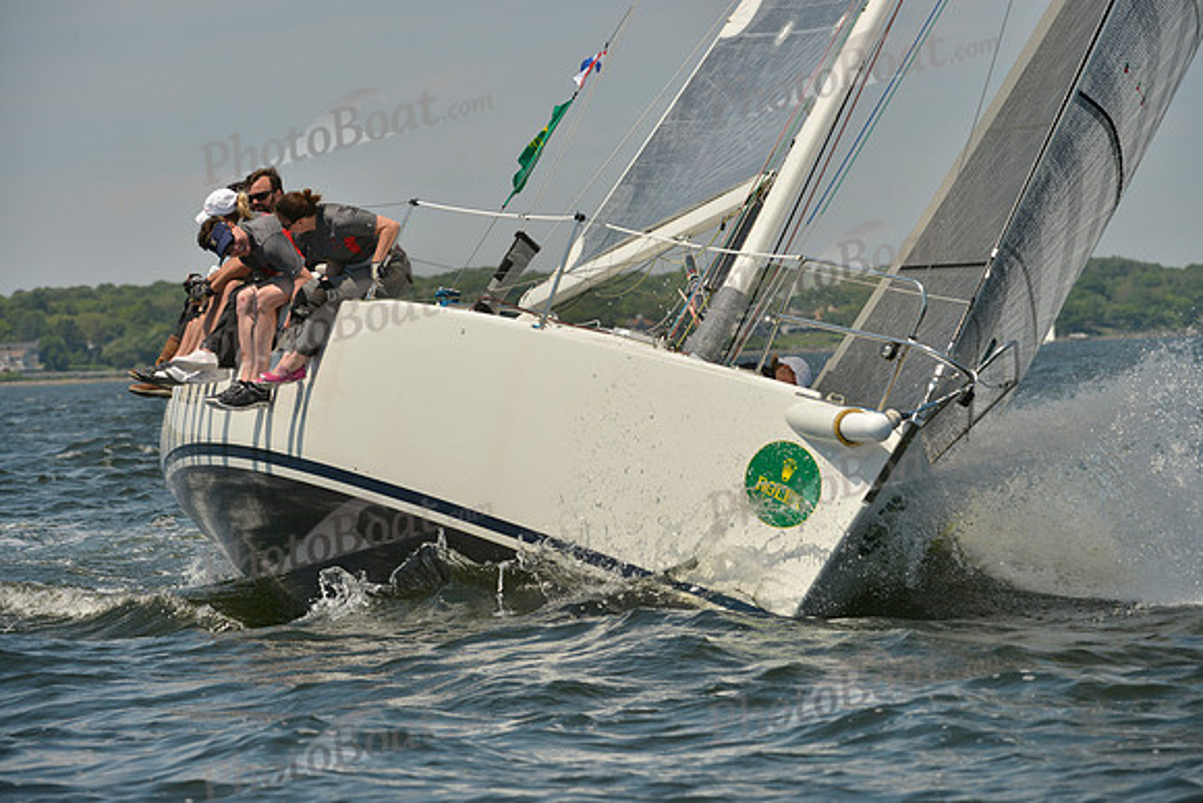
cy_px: 402
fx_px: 7353
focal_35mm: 220
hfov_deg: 9.4
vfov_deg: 6.2
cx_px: 602
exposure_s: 1/1250
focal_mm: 220
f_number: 9
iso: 280
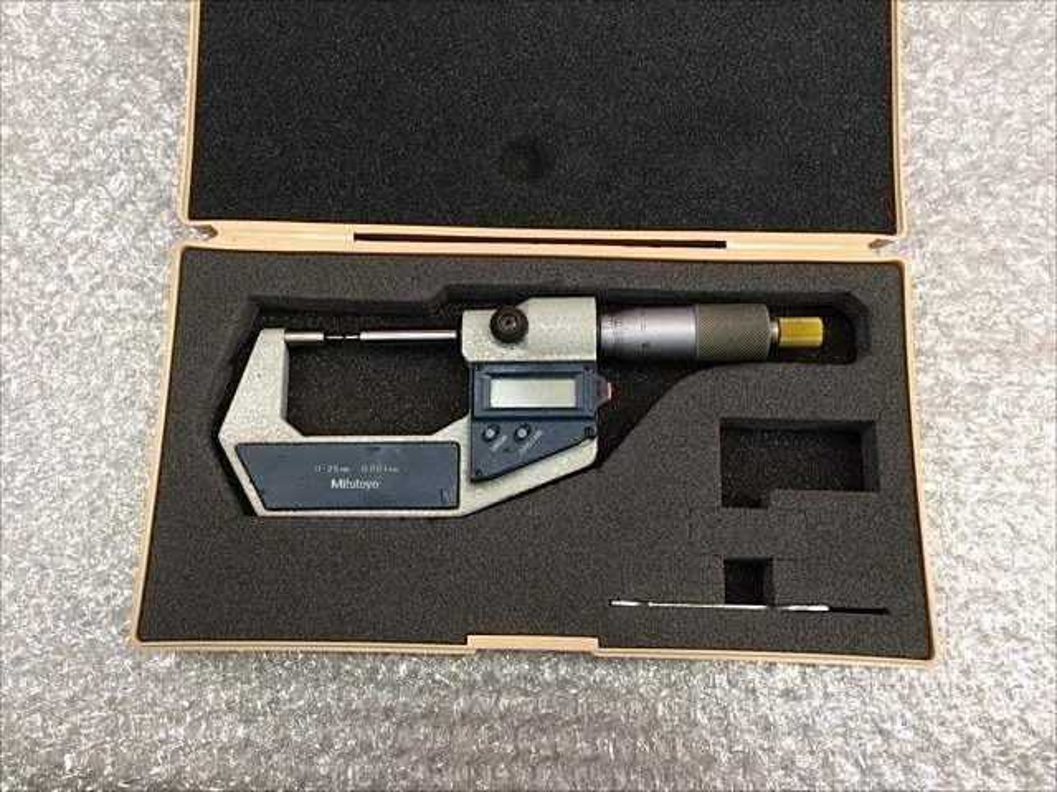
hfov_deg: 61.7
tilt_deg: -77.9
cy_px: 396
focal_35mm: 29
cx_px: 528
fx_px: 886
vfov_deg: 48.2
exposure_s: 1/30
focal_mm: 4.15
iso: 125
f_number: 2.2
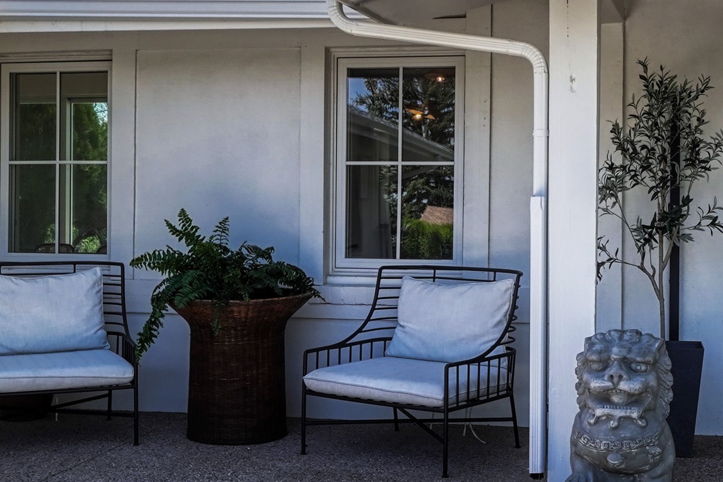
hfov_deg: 34.8
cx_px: 494
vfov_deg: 23.9
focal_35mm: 57
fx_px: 1139
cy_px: 217
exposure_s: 1/8000
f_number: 8
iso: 400
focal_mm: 15.2
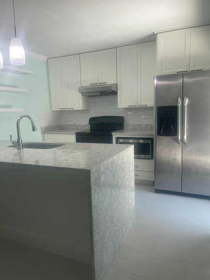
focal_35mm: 25
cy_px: 140
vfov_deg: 69.4
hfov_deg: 54.9
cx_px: 105
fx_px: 202
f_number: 1.6
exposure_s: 1/120
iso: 64
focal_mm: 5.1
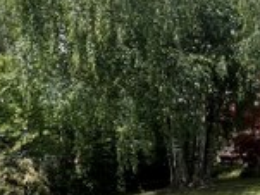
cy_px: 152
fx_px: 413
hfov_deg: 30.3
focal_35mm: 55
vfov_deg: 26.1
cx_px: 303
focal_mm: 1.57
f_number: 1.8
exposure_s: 1/681
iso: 32
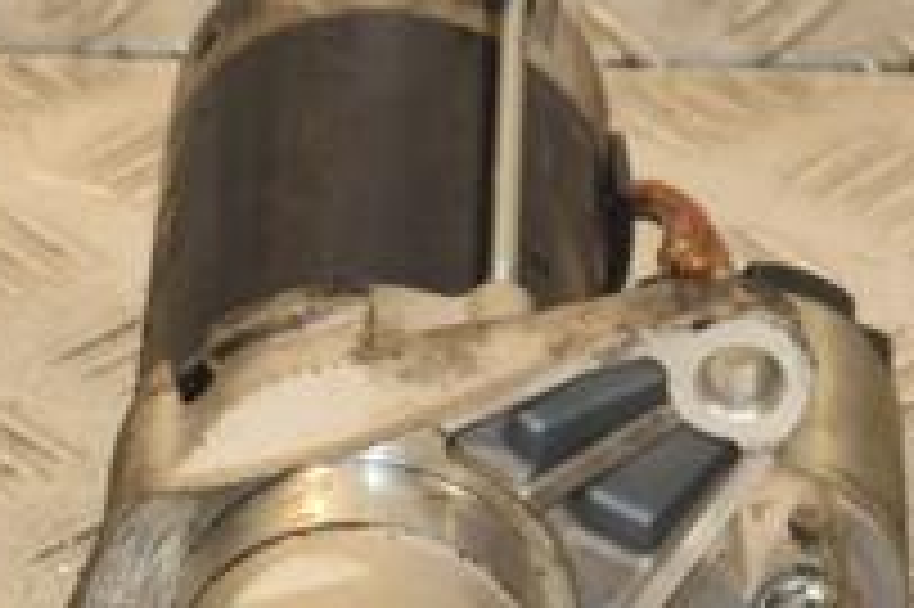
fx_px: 7433
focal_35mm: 293
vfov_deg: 4.7
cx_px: 279
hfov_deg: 7.0
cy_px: 360
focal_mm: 66
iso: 800
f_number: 7.1
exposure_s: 1/200
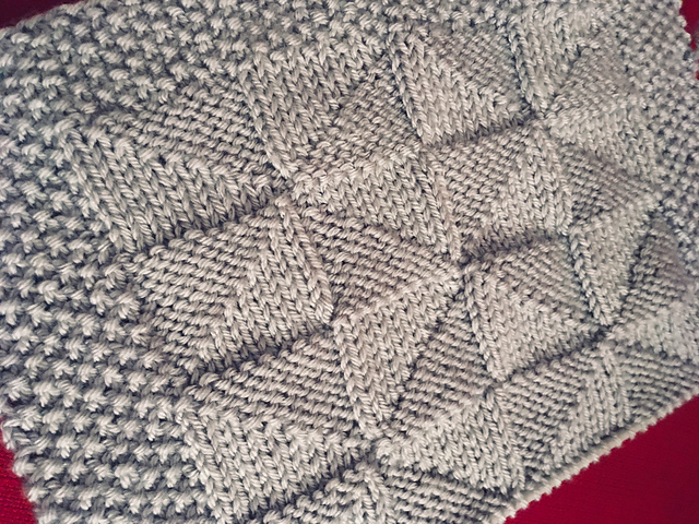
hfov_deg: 61.7
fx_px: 586
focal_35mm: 29
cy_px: 262
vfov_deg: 48.2
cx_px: 350
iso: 320
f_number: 2.2
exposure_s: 1/17
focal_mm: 4.15
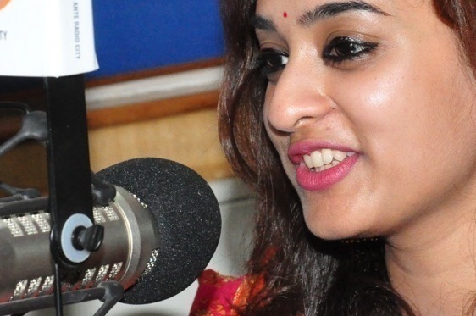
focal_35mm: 240
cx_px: 292
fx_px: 3170
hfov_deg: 8.6
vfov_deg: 5.7
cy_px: 132
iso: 3200
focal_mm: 75
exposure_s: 1/125
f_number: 7.1
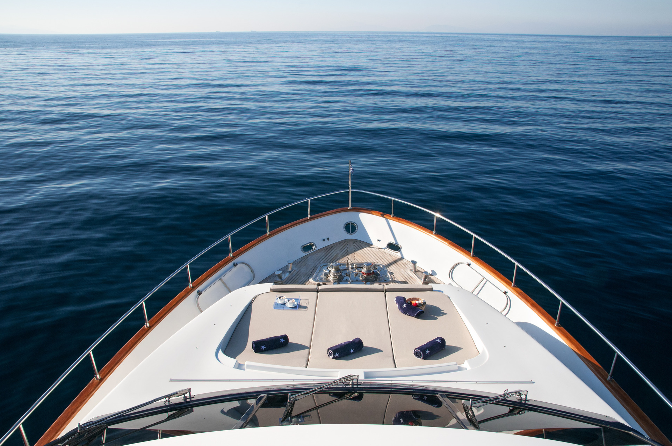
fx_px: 494
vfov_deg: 48.6
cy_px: 231
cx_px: 348
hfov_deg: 68.4
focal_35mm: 27
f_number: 11
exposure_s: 1/125
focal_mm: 17
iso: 200
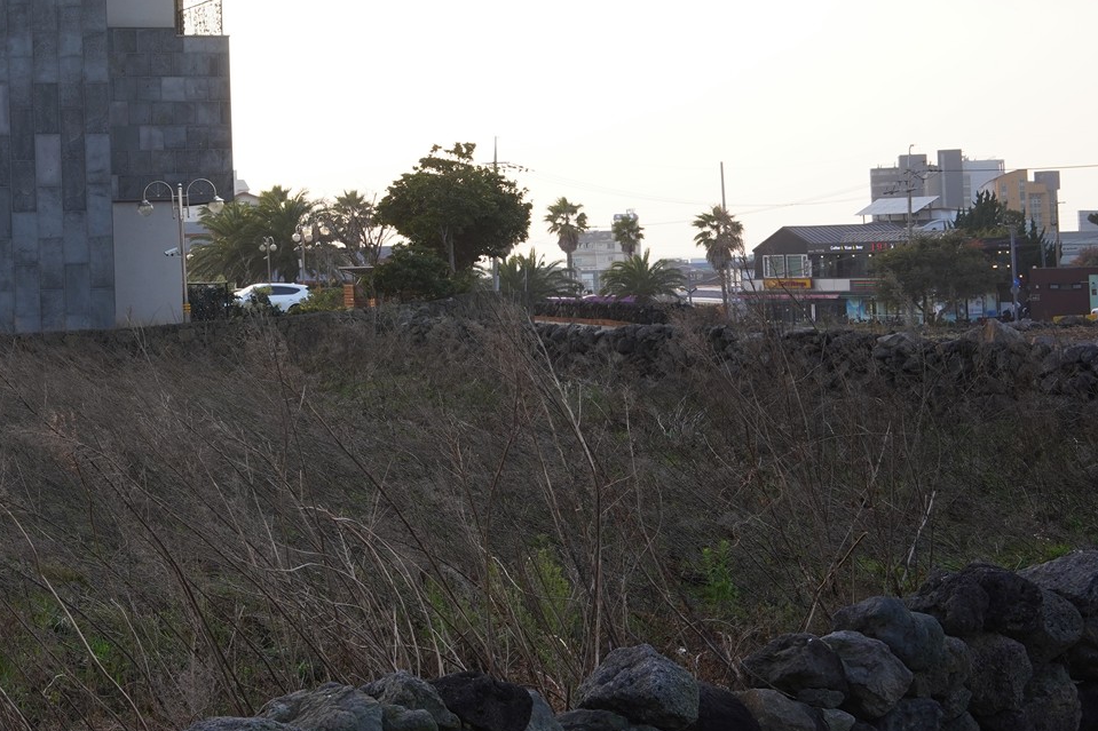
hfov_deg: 26.9
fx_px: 2226
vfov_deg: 18.5
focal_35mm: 73
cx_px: 144
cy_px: 136
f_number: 11
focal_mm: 35
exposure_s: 1/100
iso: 400
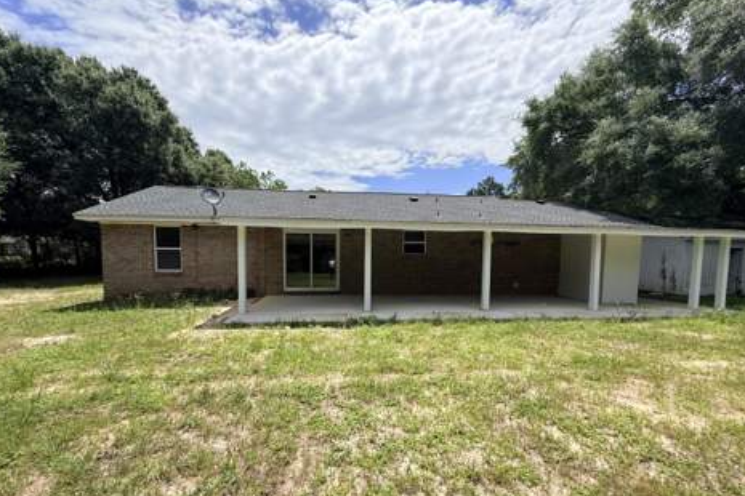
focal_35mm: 15
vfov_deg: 77.0
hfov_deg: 100.4
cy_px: 278
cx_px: 367
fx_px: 310
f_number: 2.2
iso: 50
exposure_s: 1/2165
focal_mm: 2.22
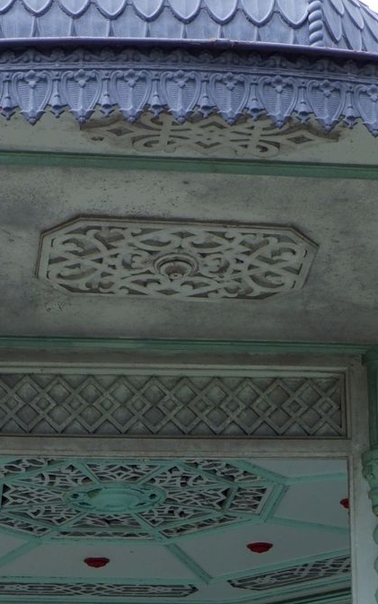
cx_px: 183
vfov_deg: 15.3
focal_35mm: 125
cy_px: 937
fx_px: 2059
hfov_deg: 10.5
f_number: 8
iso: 200
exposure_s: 1/140
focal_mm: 22.1
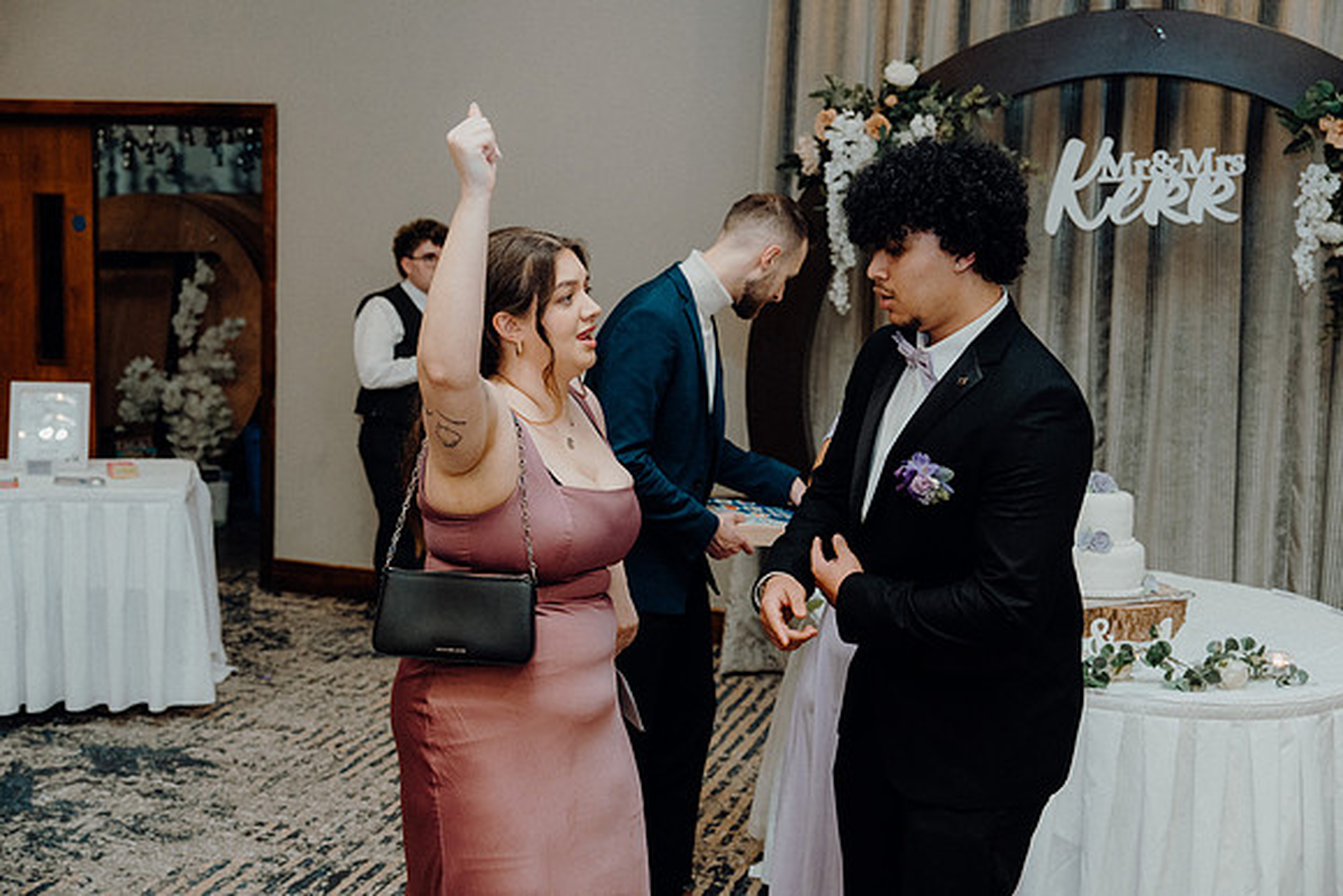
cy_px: 448
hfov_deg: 46.4
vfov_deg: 31.9
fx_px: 1567
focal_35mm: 42
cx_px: 672
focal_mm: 42
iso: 2500
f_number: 3.5
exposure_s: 1/200
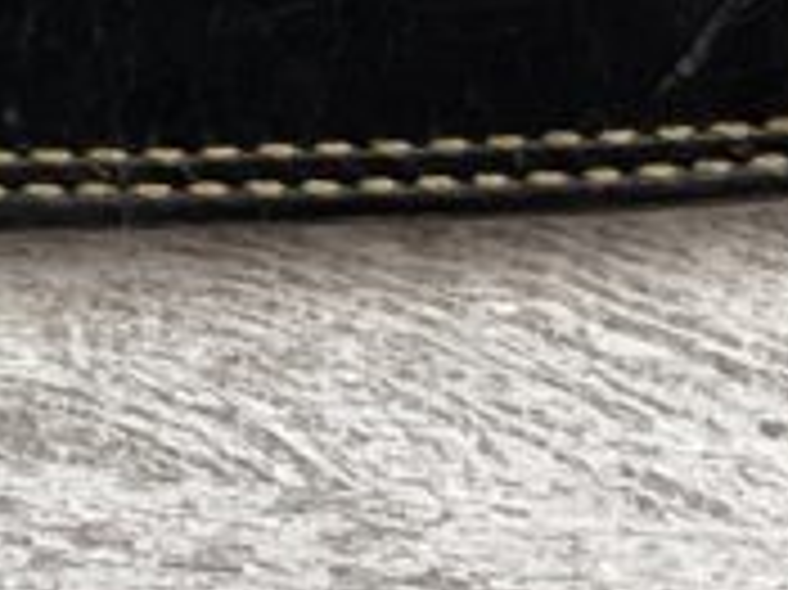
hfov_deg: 10.4
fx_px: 3867
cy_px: -225
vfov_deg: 8.6
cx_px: -946
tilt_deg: -75.8
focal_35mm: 170
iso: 16
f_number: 1.8
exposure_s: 1/195
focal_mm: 3
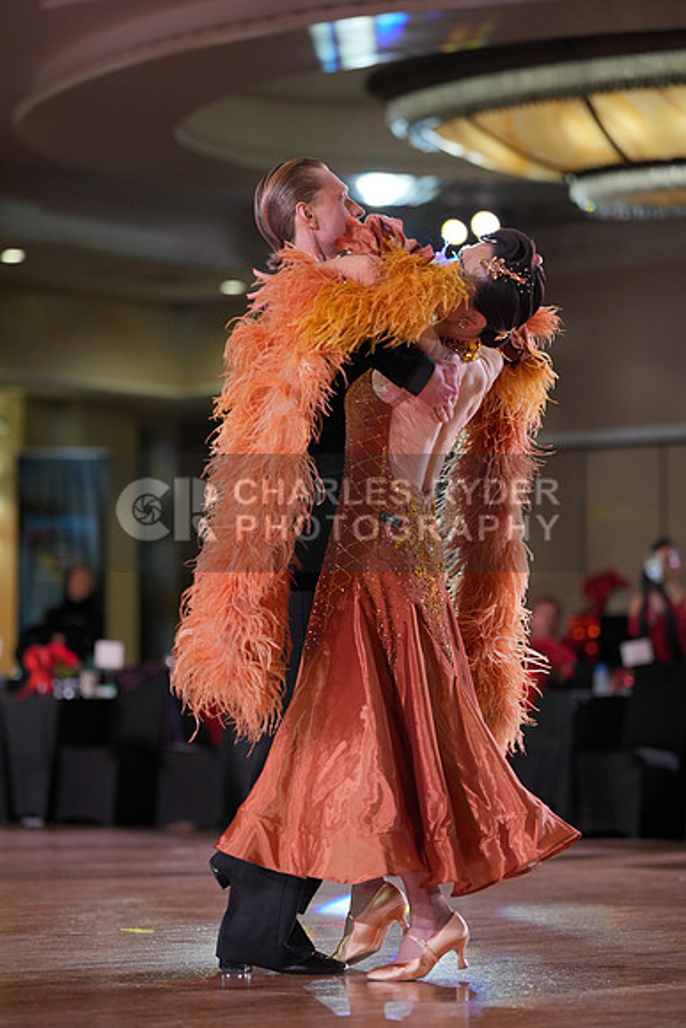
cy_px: 514
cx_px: 343
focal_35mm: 124
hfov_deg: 11.1
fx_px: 3542
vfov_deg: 16.5
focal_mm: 124
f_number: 2.8
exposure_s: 1/500
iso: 800
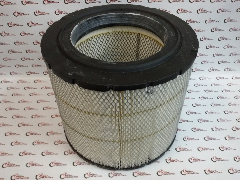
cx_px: 120
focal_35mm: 31
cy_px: 90
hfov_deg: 58.4
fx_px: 215
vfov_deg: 45.4
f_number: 2.4
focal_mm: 2.93
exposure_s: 1/25
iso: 160
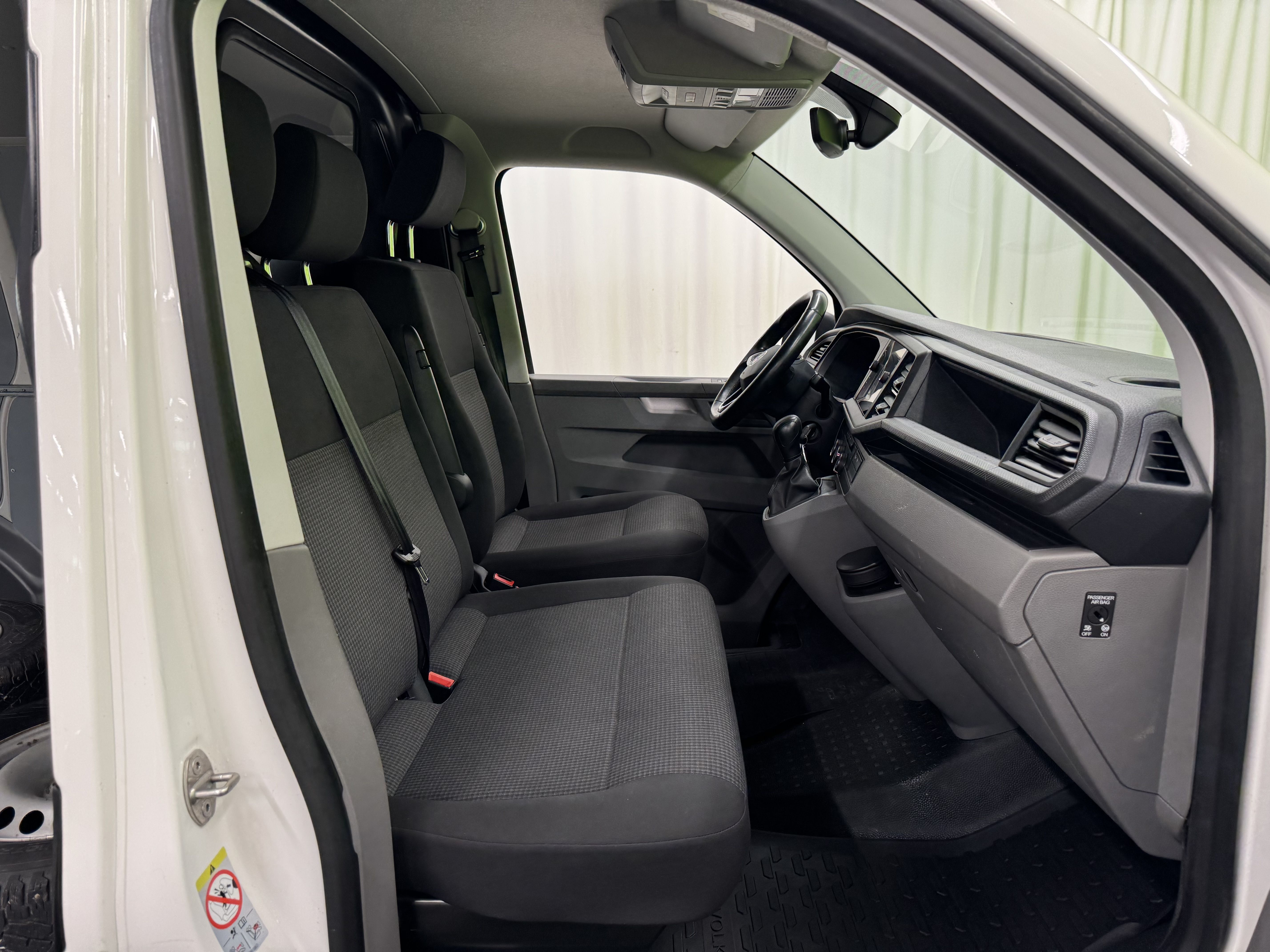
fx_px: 881
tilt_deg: -12.5
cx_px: 635
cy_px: 476
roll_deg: +0.5
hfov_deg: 71.6
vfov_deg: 56.8
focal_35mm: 24
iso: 100
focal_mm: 6.76
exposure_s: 1/100
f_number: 1.78
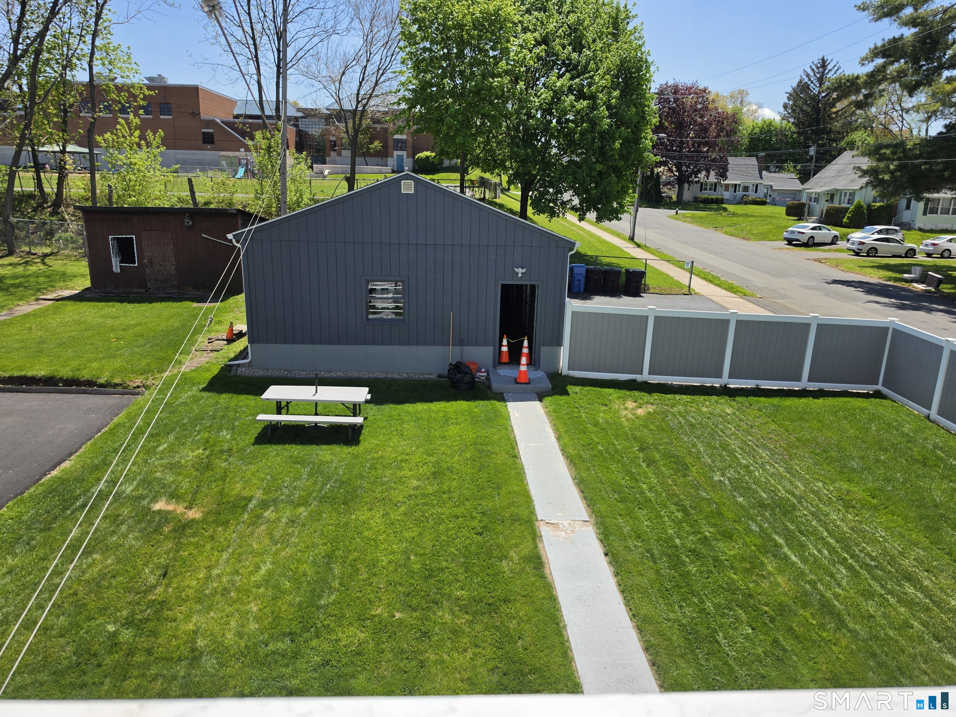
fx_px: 635
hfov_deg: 73.9
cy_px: 358
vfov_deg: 58.9
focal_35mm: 23
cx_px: 478
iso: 64
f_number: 1.4
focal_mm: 6.5
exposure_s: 1/6147
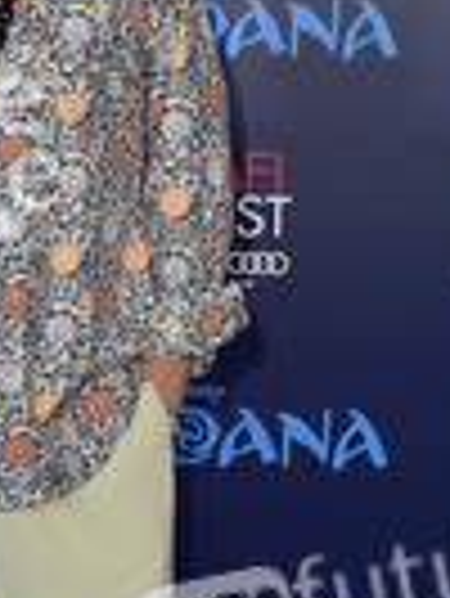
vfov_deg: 14.2
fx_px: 2405
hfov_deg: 10.6
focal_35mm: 139
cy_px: 409
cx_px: -38
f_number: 4.5
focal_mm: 48
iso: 400
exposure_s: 1/320
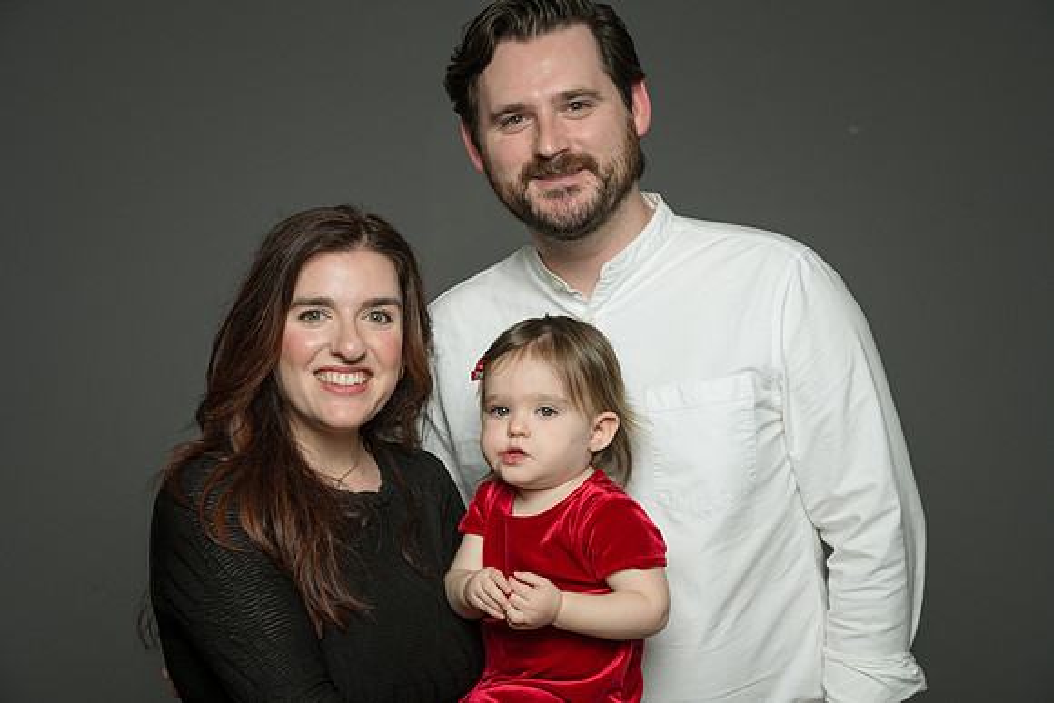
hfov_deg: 17.6
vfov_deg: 11.8
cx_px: 527
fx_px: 3397
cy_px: 352
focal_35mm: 116
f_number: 9
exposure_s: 1/160
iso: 400
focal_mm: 116
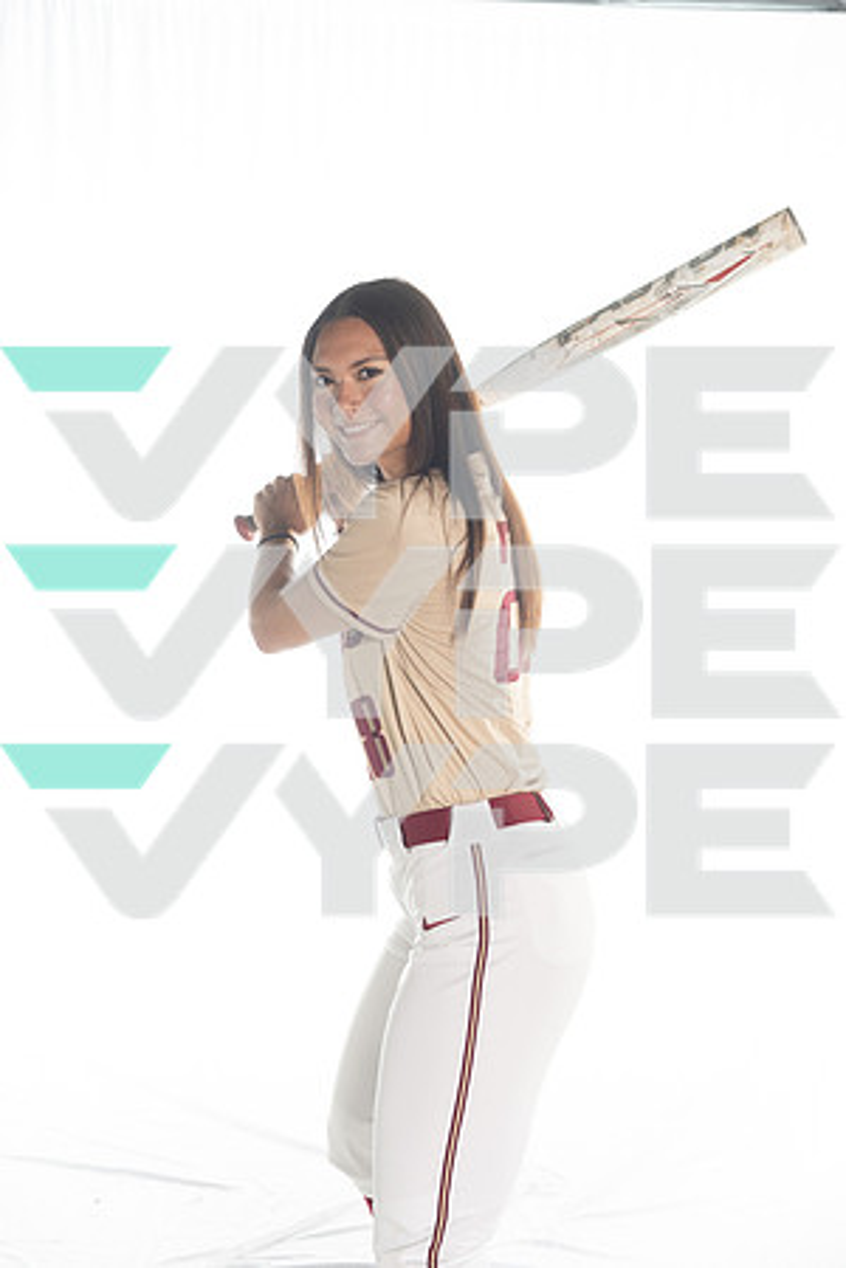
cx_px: 423
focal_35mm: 55
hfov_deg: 24.6
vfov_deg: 36.2
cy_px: 634
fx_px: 1939
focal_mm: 55
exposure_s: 1/200
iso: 500
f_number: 5
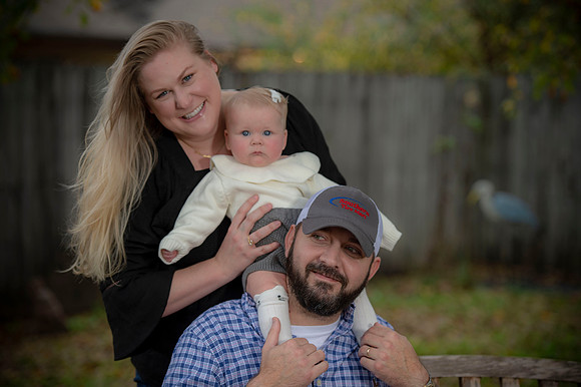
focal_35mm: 102
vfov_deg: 13.4
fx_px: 1645
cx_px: 290
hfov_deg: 20.0
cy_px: 194
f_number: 3.5
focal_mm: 102
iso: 160
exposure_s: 1/200
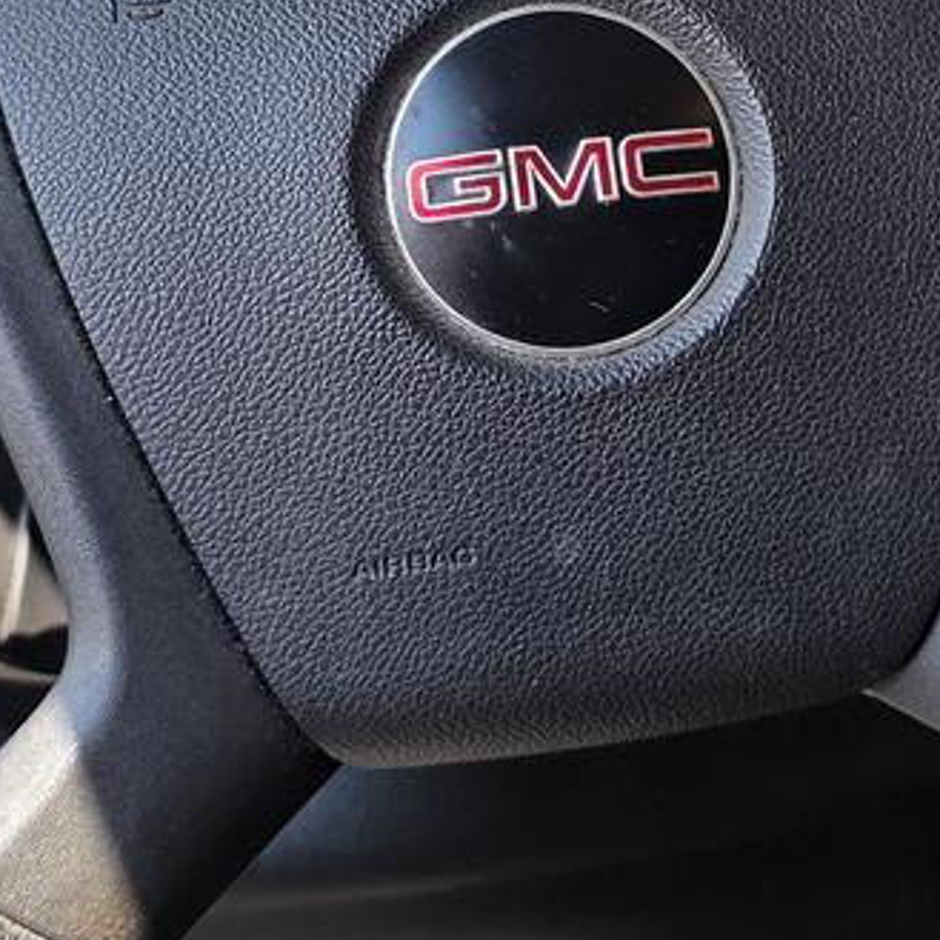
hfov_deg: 21.9
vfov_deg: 21.6
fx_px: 2427
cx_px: 534
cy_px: 171
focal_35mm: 79
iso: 40
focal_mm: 6.3
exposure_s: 1/767
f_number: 1.7
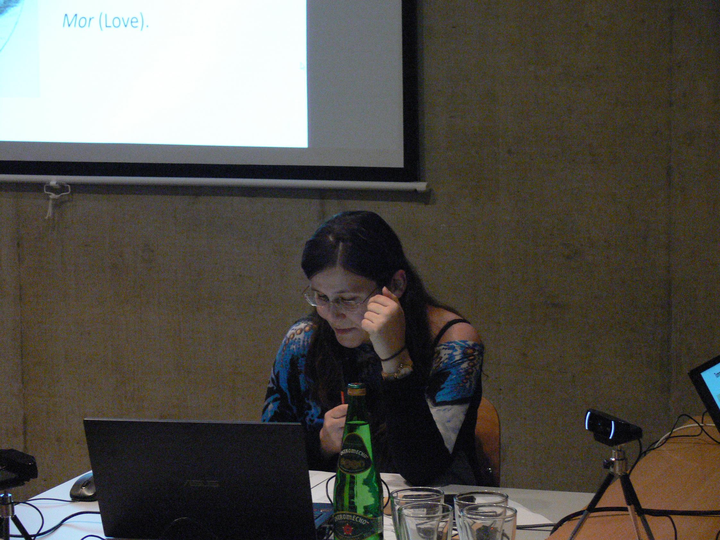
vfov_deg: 14.9
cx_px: 360
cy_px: 270
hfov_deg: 19.8
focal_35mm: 99
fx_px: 2059
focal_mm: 20.9
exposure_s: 1/20
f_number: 3.2
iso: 400
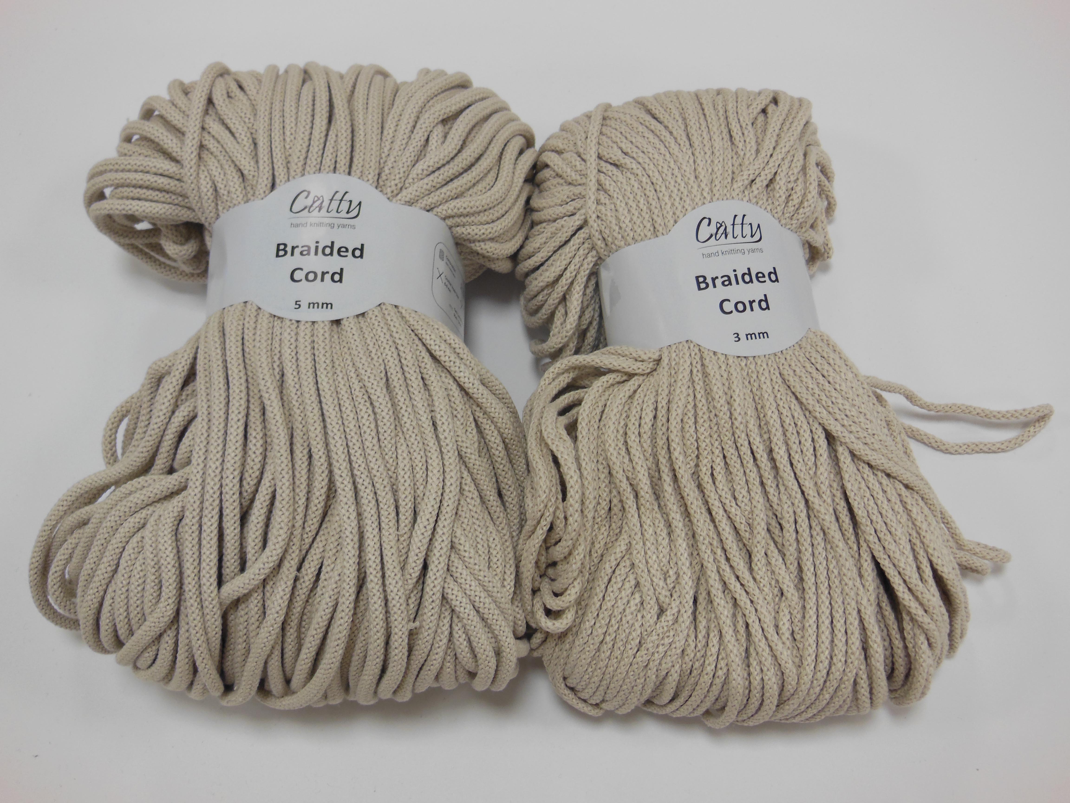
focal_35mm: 45
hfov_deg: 42.1
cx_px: 535
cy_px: 402
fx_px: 1391
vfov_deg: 32.2
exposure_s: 1/30
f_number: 4.4
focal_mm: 8
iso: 160
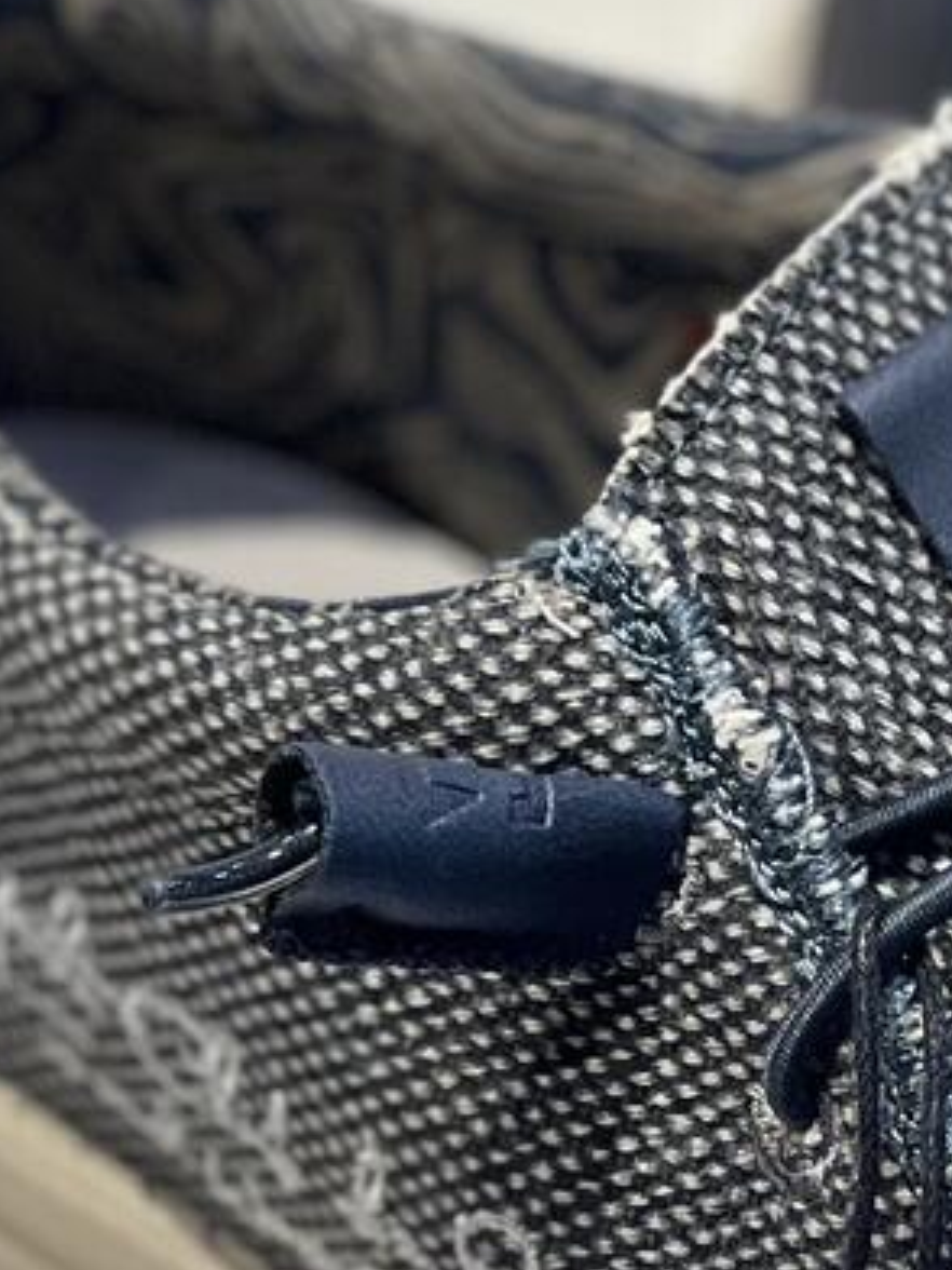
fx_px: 9607
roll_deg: +1.7
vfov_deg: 7.5
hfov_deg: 5.7
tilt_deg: -33.8
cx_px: 1010
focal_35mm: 262
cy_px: 1071
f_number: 2.8
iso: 100
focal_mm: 9
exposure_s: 1/100
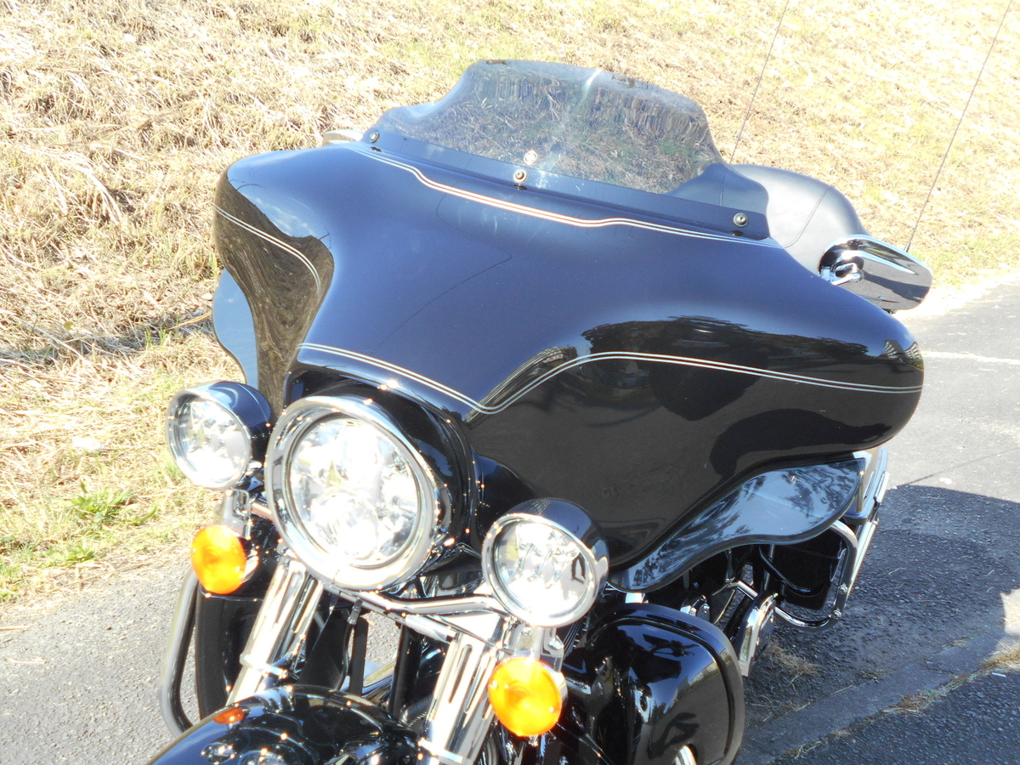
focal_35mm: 39
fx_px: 1149
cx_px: 510
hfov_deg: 47.9
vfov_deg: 36.8
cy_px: 382
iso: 140
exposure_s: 1/250
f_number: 3.9
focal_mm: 6.7
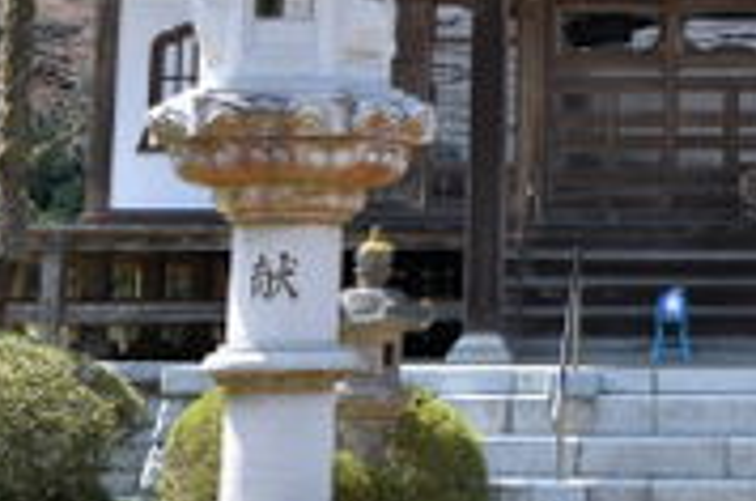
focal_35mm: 118
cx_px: 809
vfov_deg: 11.3
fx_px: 2474
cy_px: -146
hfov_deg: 16.9
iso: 100
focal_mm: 35
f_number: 5
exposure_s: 1/250
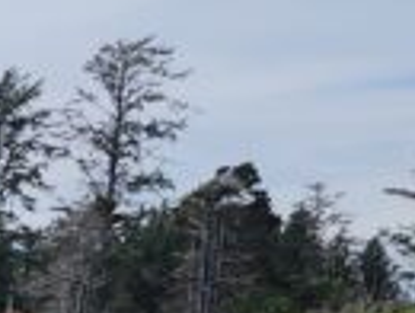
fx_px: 2174
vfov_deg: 7.5
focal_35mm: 181
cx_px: -246
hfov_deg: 10.5
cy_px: 856
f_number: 1.8
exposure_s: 1/1476
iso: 12
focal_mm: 6.4
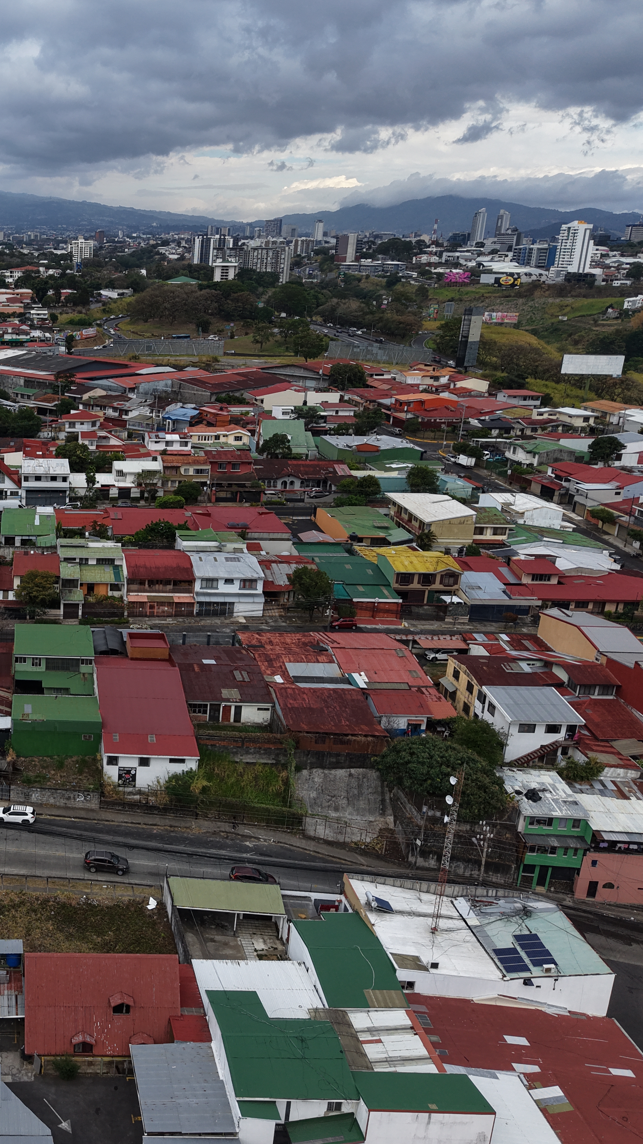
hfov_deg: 30.8
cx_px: -27
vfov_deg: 56.6
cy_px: 571
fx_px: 1061
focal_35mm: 35
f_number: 1.8
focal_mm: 8.67
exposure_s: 1/2000
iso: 130
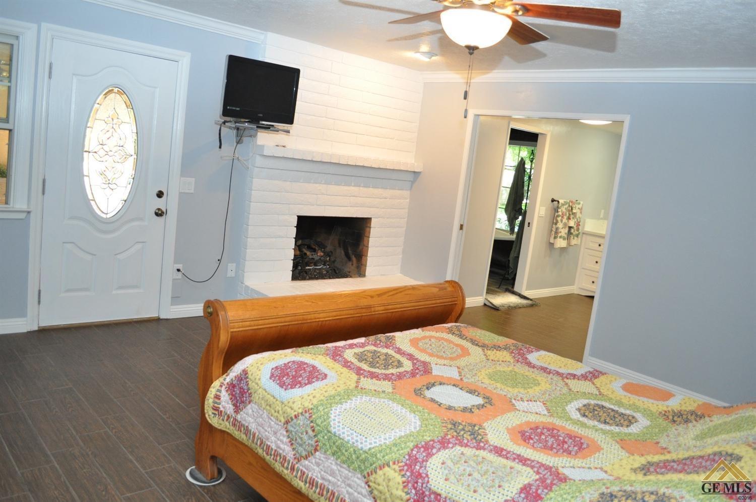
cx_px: 378
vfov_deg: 47.8
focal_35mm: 27
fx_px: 566
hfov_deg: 67.5
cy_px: 251
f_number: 4
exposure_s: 1/60
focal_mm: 18
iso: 800
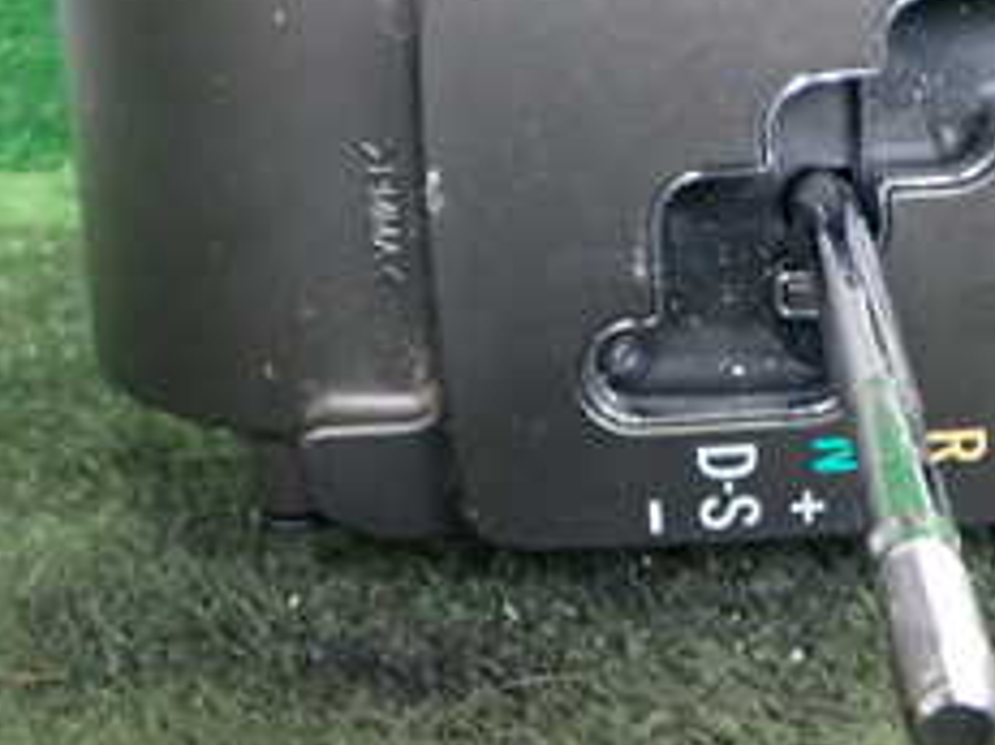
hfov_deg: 24.5
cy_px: 108
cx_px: 840
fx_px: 2241
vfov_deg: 18.6
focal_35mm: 78
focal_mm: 5.4
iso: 320
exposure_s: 1/30
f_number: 2.3
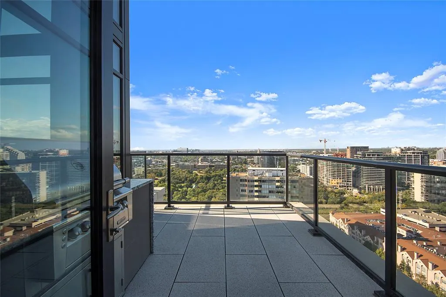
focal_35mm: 15
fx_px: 186
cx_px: 223
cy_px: 148
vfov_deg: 77.3
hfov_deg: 100.4
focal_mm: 10
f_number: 8
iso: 100
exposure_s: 1/320
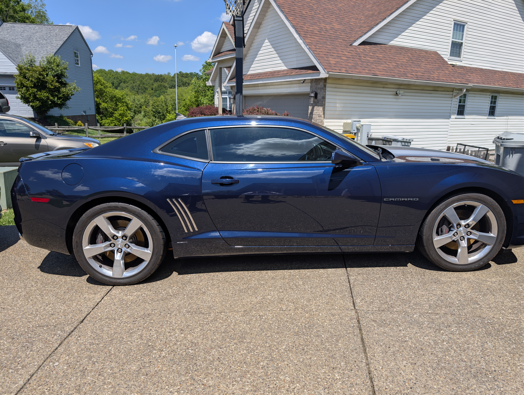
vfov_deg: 56.9
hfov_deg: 71.5
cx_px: 262
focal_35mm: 24
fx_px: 364
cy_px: 198
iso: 20
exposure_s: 1/1100
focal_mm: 6.9
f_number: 1.68
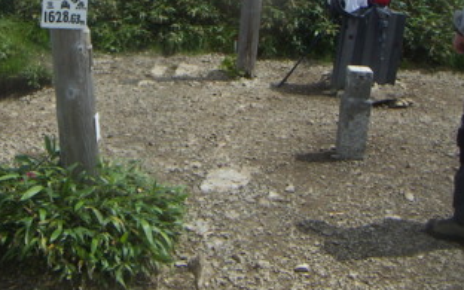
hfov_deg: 36.4
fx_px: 696
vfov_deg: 23.2
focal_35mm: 55
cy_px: 55
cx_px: 141
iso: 50
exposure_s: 1/250
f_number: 6.7
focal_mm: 4.7
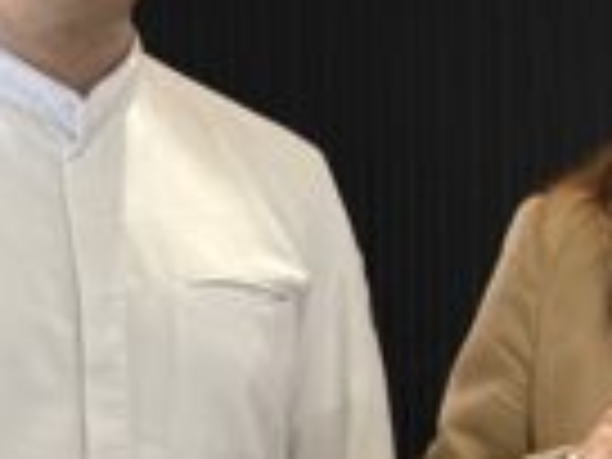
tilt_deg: -4.5
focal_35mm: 272
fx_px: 4809
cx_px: 1134
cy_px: 558
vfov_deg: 5.4
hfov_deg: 7.1
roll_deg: -0.1
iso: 250
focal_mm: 6.76
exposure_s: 1/60
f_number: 1.78
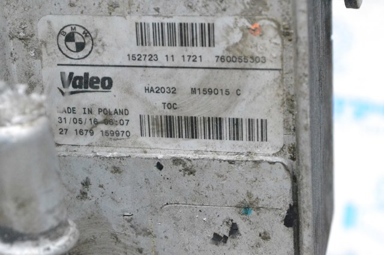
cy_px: 128
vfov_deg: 16.5
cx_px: 192
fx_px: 880
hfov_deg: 24.6
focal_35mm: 82
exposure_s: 1/160
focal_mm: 55
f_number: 9
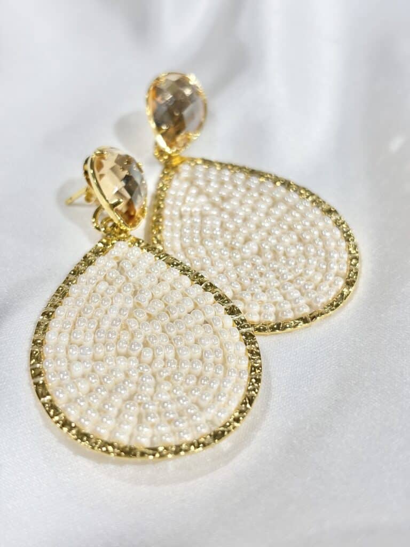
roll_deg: +5.5
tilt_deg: -39.8
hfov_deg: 28.0
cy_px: 274
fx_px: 821
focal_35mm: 52
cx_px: 205
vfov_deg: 36.8
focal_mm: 5.96
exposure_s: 1/294
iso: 32
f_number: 1.6
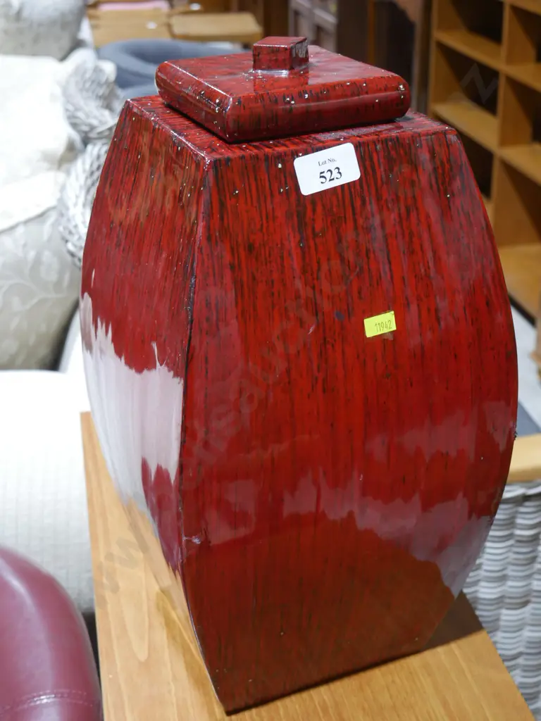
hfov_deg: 28.0
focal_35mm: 52
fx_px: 1084
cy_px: 360
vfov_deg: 36.8
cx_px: 270
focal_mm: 26
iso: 1250
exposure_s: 1/60
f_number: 5.3
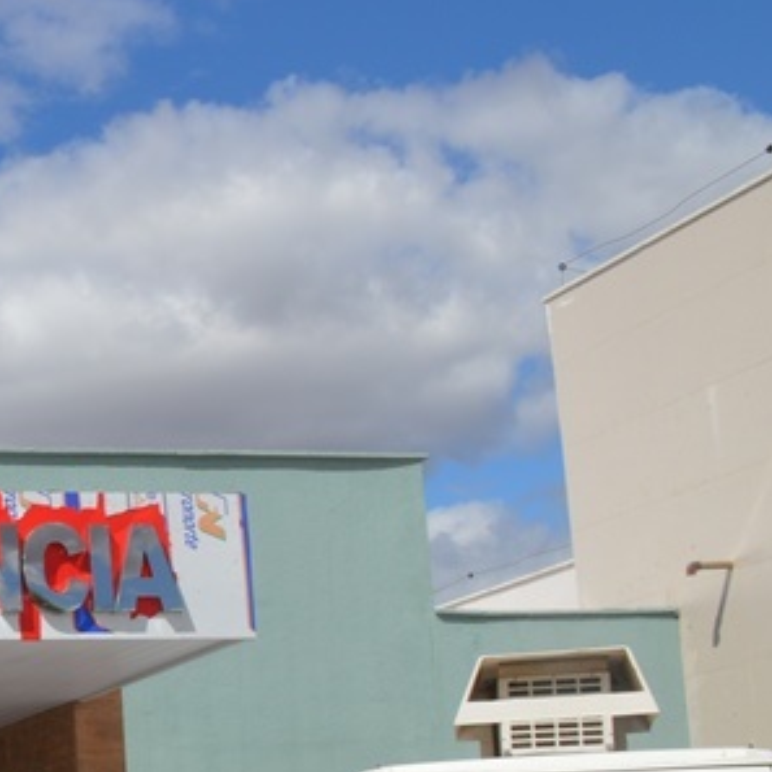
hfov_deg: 19.1
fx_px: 1993
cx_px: -403
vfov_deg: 21.2
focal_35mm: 79
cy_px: 758
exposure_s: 1/200
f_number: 13
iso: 100
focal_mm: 18
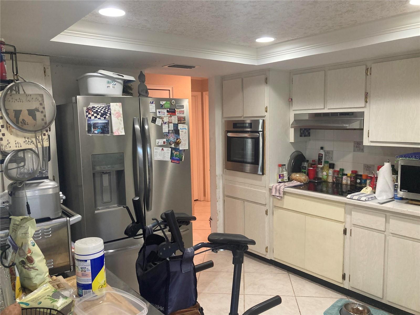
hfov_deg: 63.4
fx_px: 340
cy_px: 158
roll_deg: +1.6
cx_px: 210
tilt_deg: -5.5
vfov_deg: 49.7
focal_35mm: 28
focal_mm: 3.99
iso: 125
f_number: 1.8
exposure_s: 1/60
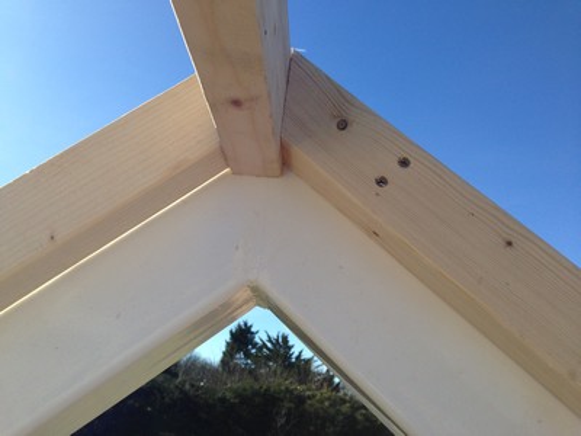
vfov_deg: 42.9
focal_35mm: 33
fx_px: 554
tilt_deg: +17.1
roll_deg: -6.3
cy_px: 218
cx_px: 290
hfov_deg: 55.4
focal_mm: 4.12
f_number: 2.4
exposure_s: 1/1506
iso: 50
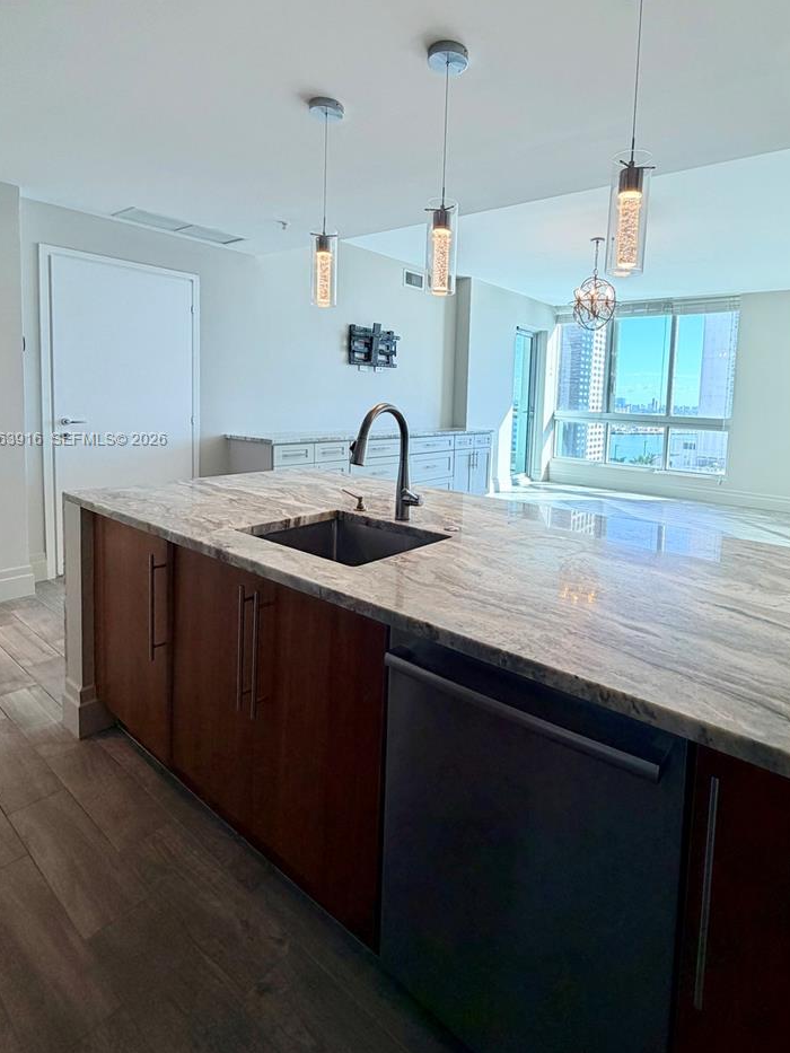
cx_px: 465
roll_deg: -1.3
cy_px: 440
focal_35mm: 18
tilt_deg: -3.5
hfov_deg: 71.0
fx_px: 548
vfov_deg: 87.0
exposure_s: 1/126
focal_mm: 2.22
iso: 50
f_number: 2.2
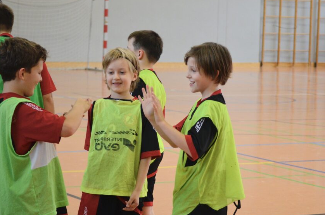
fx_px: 991
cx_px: 139
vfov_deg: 12.4
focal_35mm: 110
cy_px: 120
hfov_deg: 18.6
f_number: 4.2
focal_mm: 60
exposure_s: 1/250
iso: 1600
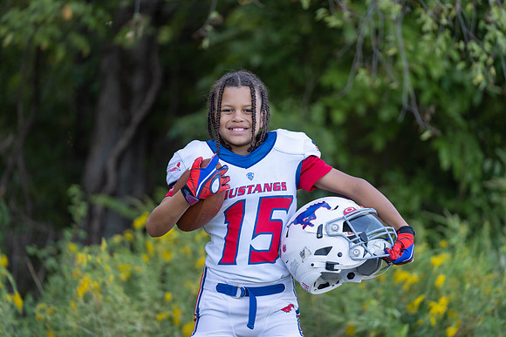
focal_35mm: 156
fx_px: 2193
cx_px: 253
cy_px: 168
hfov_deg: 13.2
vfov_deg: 8.8
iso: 250
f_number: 2.8
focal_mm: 156
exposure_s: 1/320
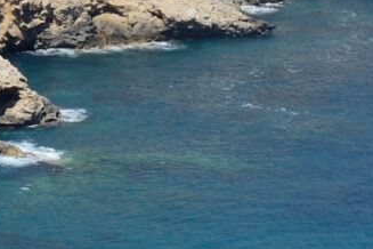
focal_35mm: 305
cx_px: 293
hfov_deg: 6.7
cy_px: 451
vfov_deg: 4.5
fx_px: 3160
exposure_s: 1/200
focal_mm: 26
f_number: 8
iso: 100
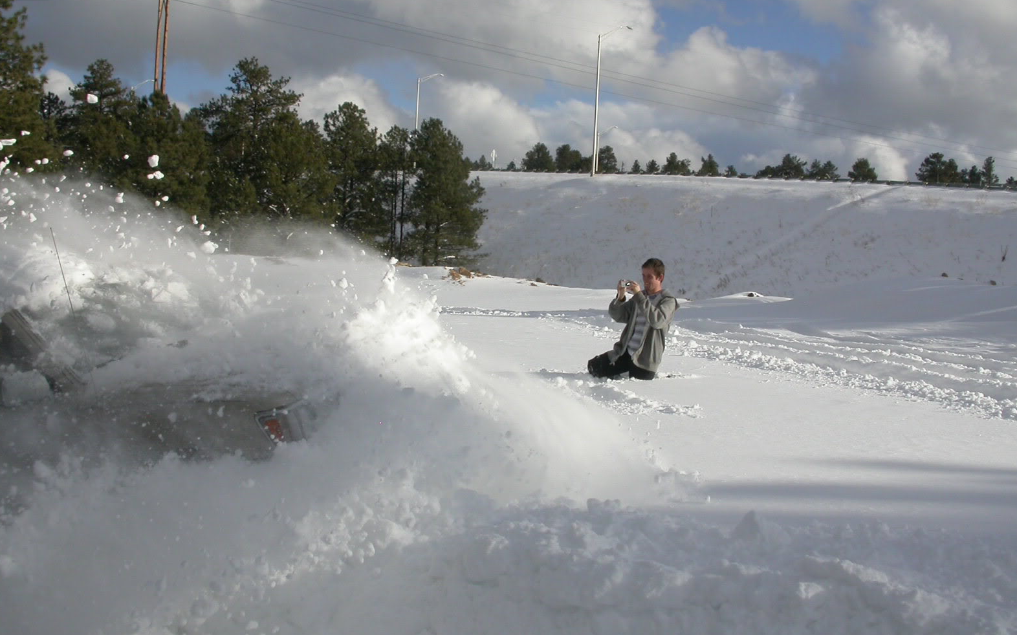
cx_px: 509
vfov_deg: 31.2
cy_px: 286
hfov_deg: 48.2
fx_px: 1136
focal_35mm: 41
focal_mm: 7.85
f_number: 7.5
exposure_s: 1/500
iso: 100
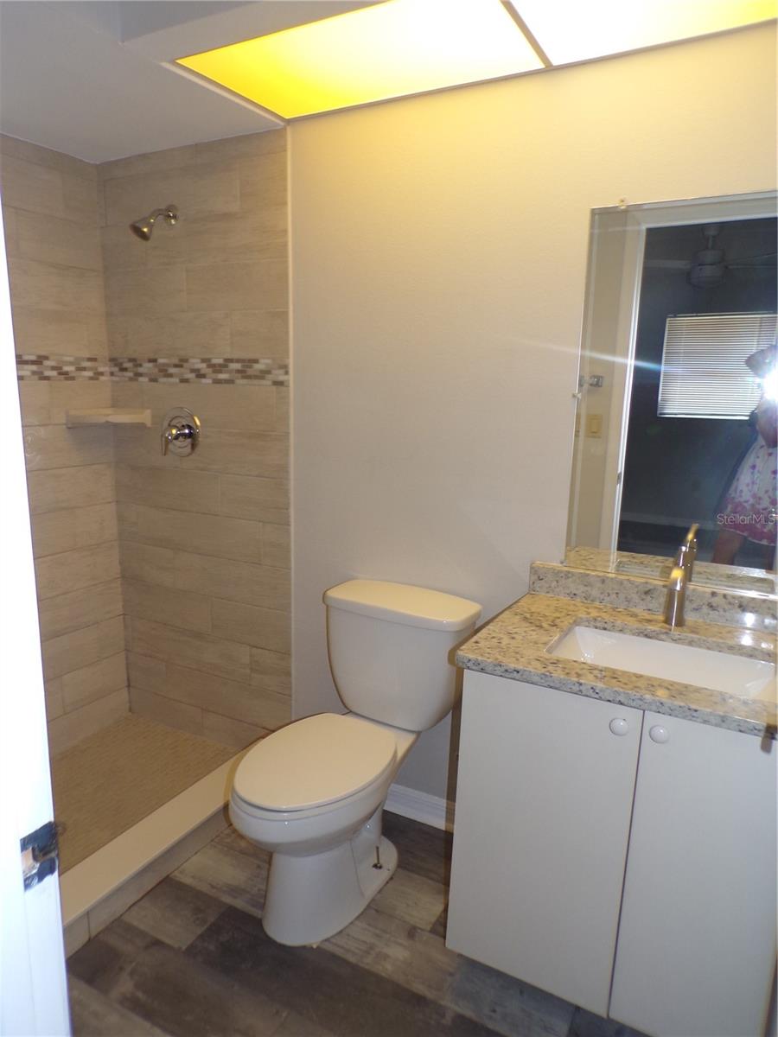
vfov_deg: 71.6
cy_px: 518
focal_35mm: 24
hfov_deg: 56.8
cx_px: 389
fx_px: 719
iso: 100
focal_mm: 4.3
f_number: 3
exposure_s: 1/42
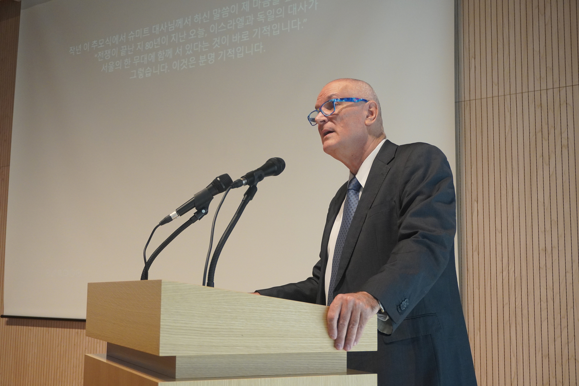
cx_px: 290
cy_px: 193
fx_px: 748
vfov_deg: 28.9
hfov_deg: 42.3
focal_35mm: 46
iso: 2000
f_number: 5
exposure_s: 1/160
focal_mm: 31
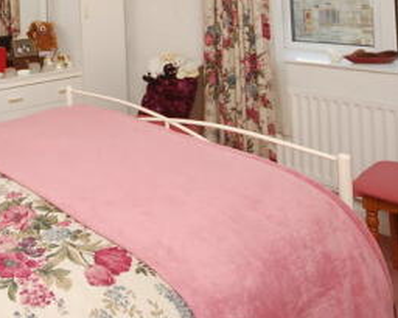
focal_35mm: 36
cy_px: -12
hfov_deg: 45.8
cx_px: 45
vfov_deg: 36.3
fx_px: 424
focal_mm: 10
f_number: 4
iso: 400
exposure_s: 1/60
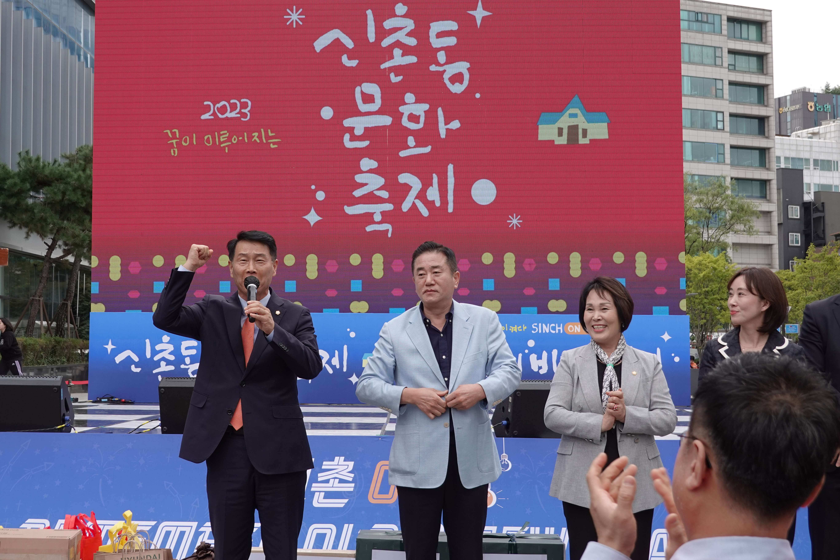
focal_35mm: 47
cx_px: 420
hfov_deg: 41.9
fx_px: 1097
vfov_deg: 28.6
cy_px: 280
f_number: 4
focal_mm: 17.53
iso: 100
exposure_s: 1/400
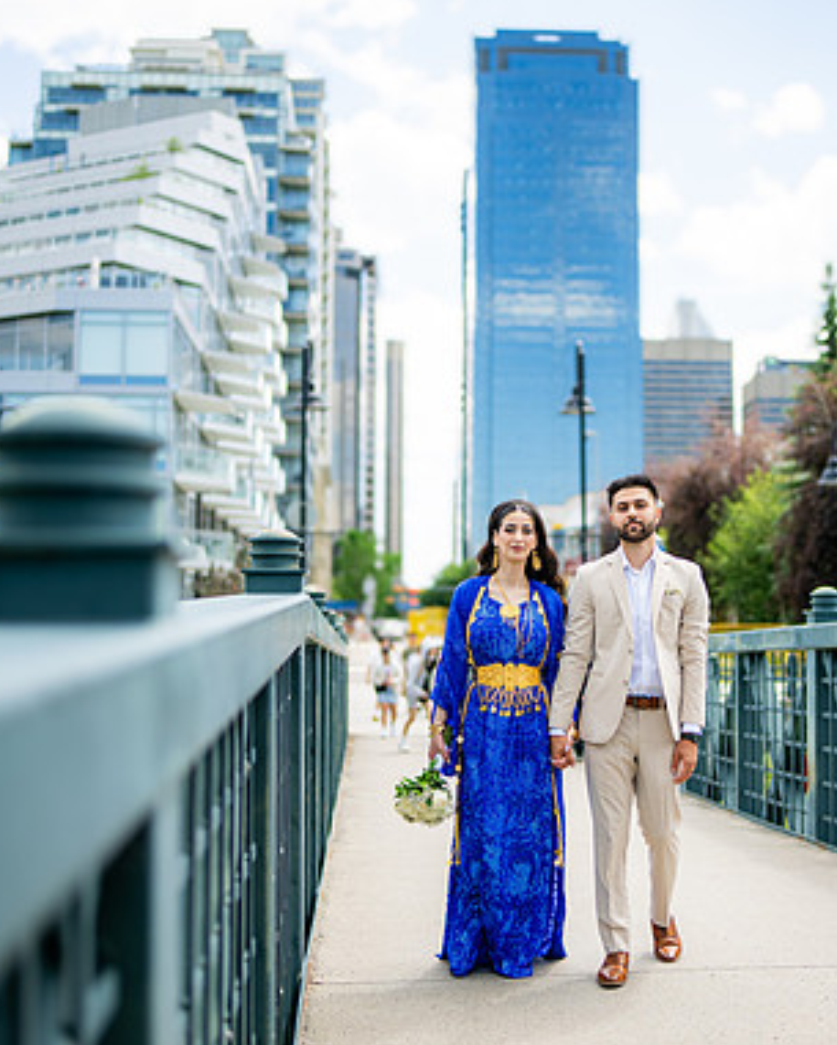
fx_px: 1548
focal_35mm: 50
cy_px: 528
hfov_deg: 30.1
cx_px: 535
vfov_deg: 37.3
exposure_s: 1/4000
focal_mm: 35
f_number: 1.2
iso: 125
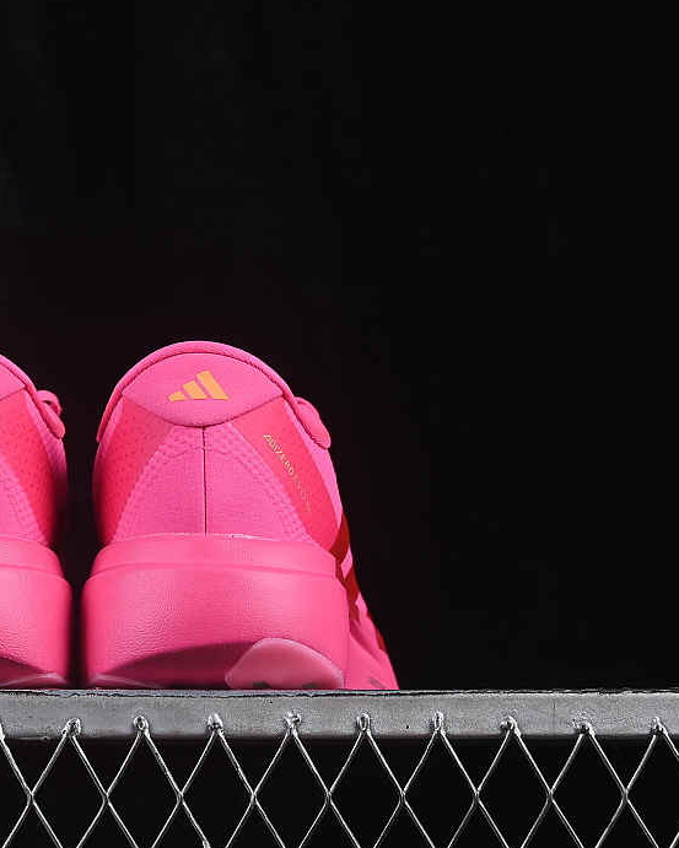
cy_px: 414
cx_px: 71
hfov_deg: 13.9
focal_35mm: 110
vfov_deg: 17.5
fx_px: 2763
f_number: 8
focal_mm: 50
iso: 160
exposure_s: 1/80
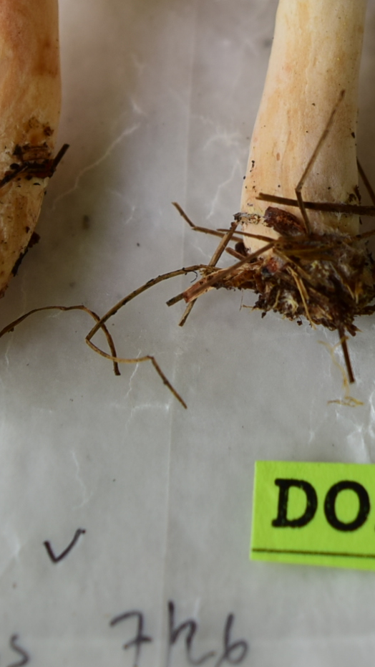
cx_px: 297
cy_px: 87
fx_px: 1608
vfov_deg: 22.9
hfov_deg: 13.2
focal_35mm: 91
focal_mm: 18
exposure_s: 1/25
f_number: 3.5
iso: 100
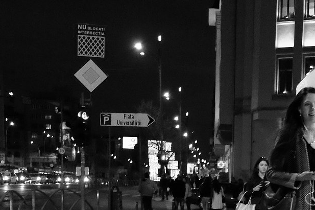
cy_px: 260
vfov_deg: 18.3
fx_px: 612
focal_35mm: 70
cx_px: 287
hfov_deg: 27.7
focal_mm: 18
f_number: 2.8
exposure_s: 1/125
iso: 5000
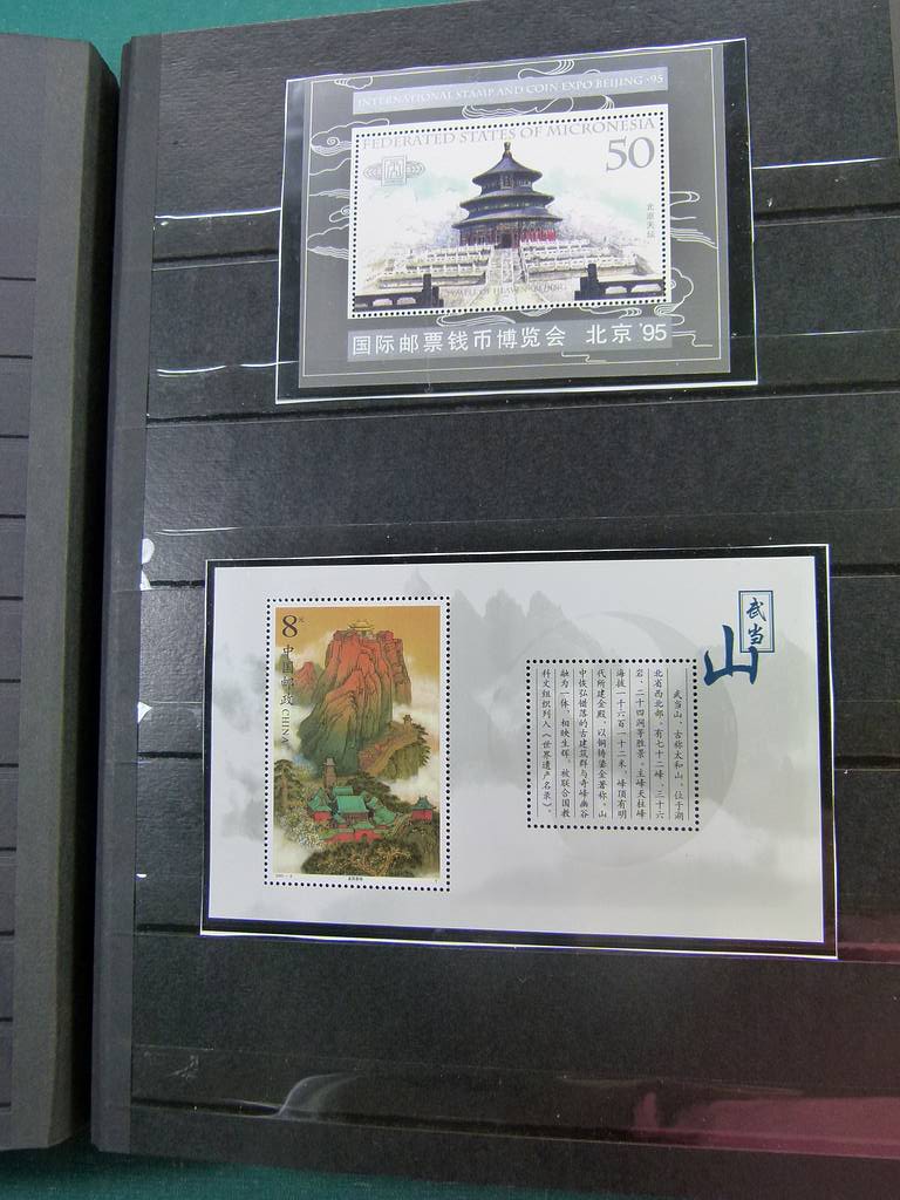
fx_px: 1075
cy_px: 600
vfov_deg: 58.4
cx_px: 450
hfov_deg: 45.4
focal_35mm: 31
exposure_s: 1/80
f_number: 3
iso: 160
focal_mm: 5.6
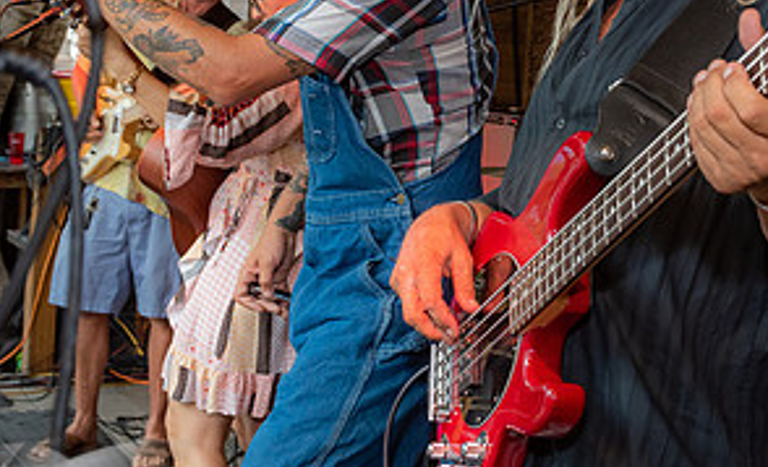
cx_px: 615
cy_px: 70
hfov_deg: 29.3
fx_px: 1434
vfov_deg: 18.3
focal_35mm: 69
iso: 800
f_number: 5.6
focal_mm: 28
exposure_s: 1/160
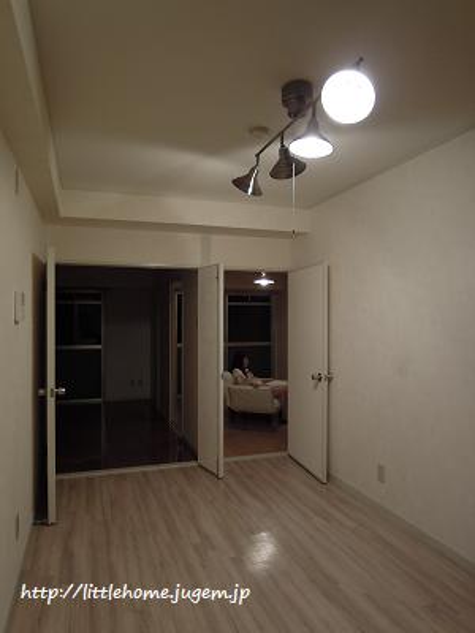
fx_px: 439
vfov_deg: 71.6
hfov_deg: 56.8
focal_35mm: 24
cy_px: 316
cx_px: 238
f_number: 1.8
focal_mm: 4.3
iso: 160
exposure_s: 1/60
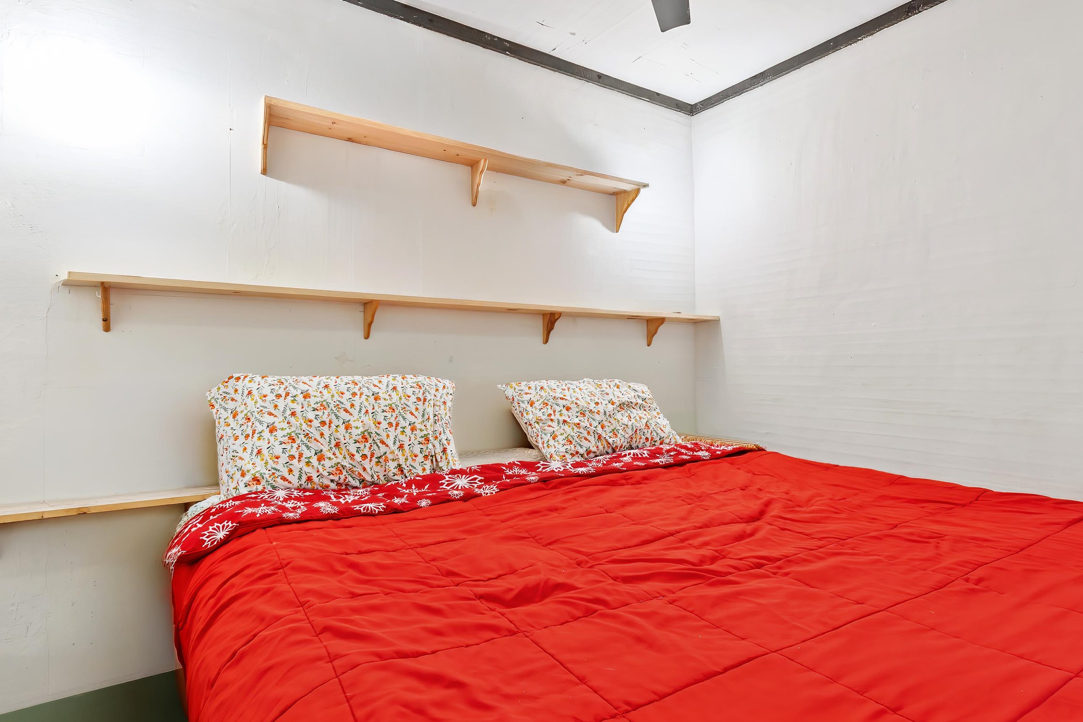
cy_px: 367
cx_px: 605
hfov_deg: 86.5
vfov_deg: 64.6
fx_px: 572
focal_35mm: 19
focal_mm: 10
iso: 500
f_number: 9
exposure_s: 1/5
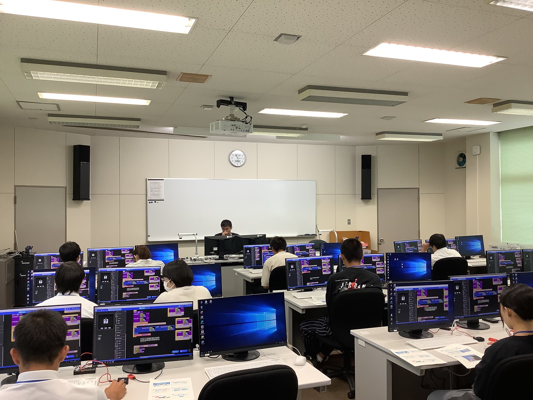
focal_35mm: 31
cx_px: 266
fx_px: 477
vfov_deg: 45.4
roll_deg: +0.3
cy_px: 200
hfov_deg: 58.3
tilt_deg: +0.6
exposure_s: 1/60
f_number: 2.4
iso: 80
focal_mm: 3.3
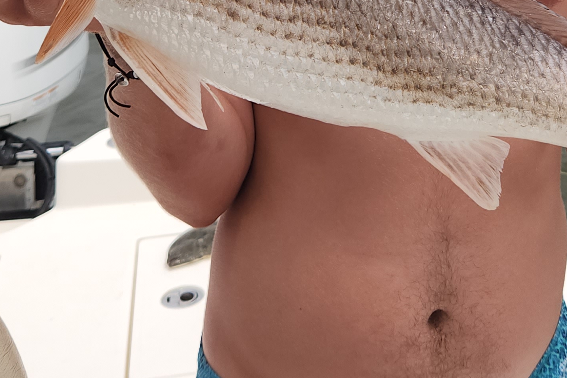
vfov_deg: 18.5
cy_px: -150
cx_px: 396
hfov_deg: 29.8
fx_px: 1055
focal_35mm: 67
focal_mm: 5.4
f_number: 1.8
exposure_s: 1/1915
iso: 20
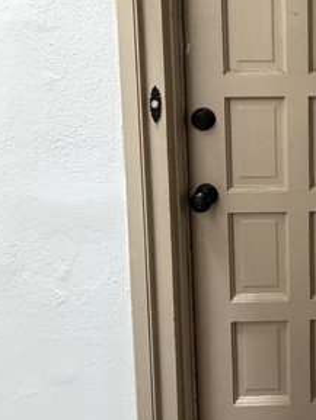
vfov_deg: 53.3
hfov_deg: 38.3
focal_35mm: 31
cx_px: 341
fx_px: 377
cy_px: 67
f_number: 2.2
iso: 400
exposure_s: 1/60
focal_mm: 2.22
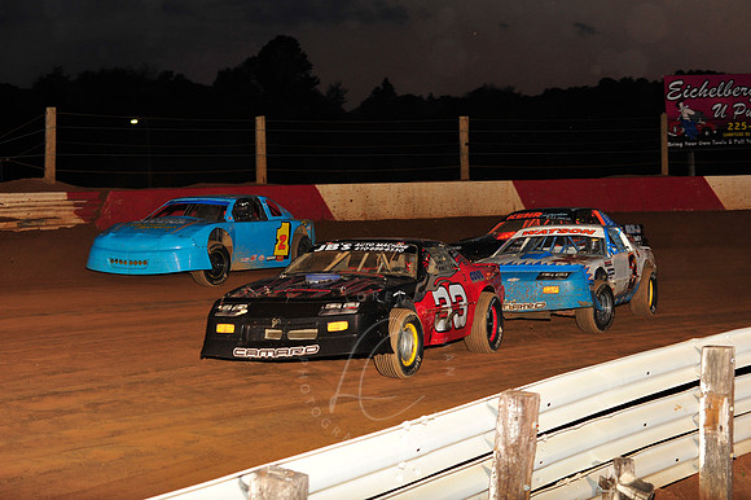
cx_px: 376
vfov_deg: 17.0
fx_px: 1668
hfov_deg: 25.4
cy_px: 250
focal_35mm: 80
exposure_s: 1/320
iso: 1000
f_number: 6.3
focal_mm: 80
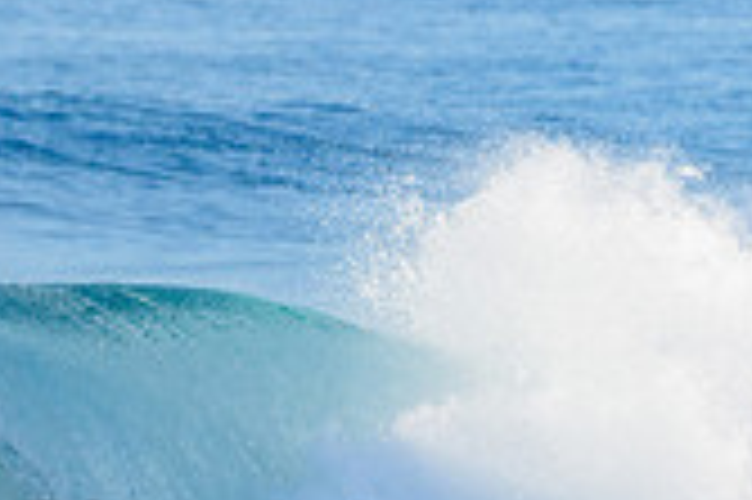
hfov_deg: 1.2
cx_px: -333
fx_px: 36290
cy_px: 484
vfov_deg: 0.8
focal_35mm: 1739
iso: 280
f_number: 5.6
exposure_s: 1/2000
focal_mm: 500
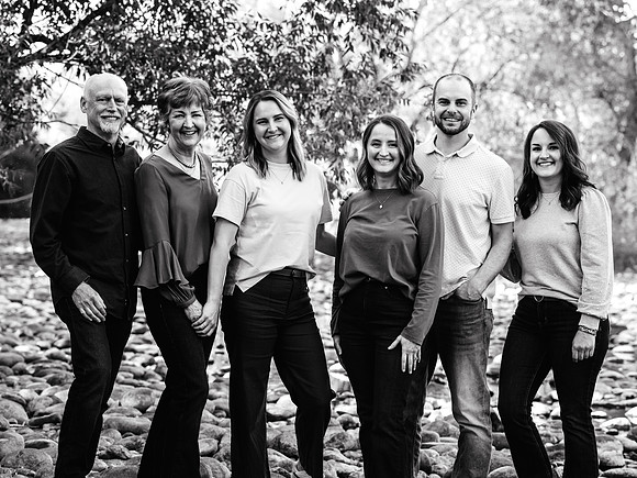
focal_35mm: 107
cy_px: 239
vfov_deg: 13.8
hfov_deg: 18.4
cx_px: 318
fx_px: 1972
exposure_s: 1/200
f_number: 5
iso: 800
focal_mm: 99
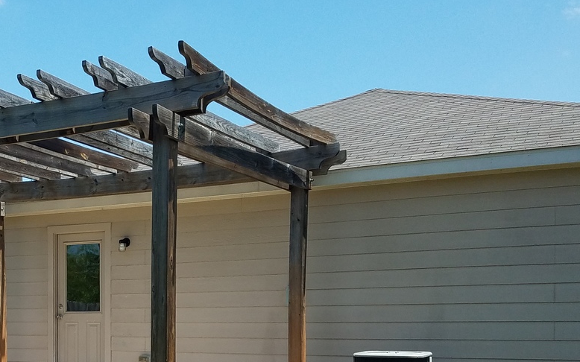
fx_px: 806
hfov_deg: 38.1
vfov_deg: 24.8
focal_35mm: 51
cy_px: 299
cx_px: 115
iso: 40
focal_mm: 4.2
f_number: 1.7
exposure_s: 1/1664
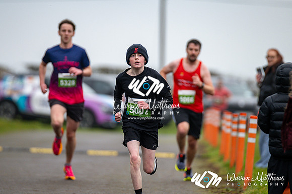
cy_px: 97
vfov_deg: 3.1
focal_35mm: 450
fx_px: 3648
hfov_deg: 4.6
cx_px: 146
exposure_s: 1/1600
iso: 280
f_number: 2.8
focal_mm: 300
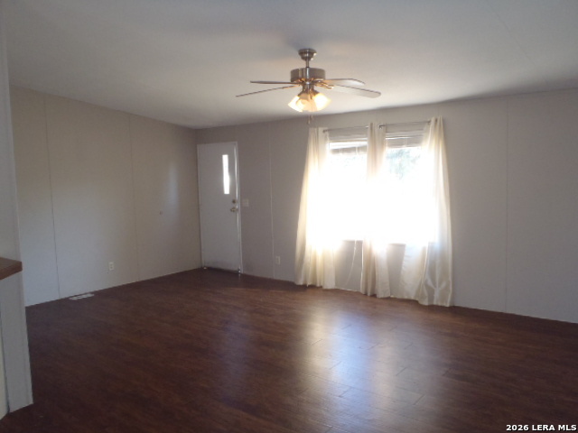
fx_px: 468
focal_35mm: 28
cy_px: 216
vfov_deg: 49.7
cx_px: 289
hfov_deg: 63.4
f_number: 3.9
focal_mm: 5
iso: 250
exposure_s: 1/40
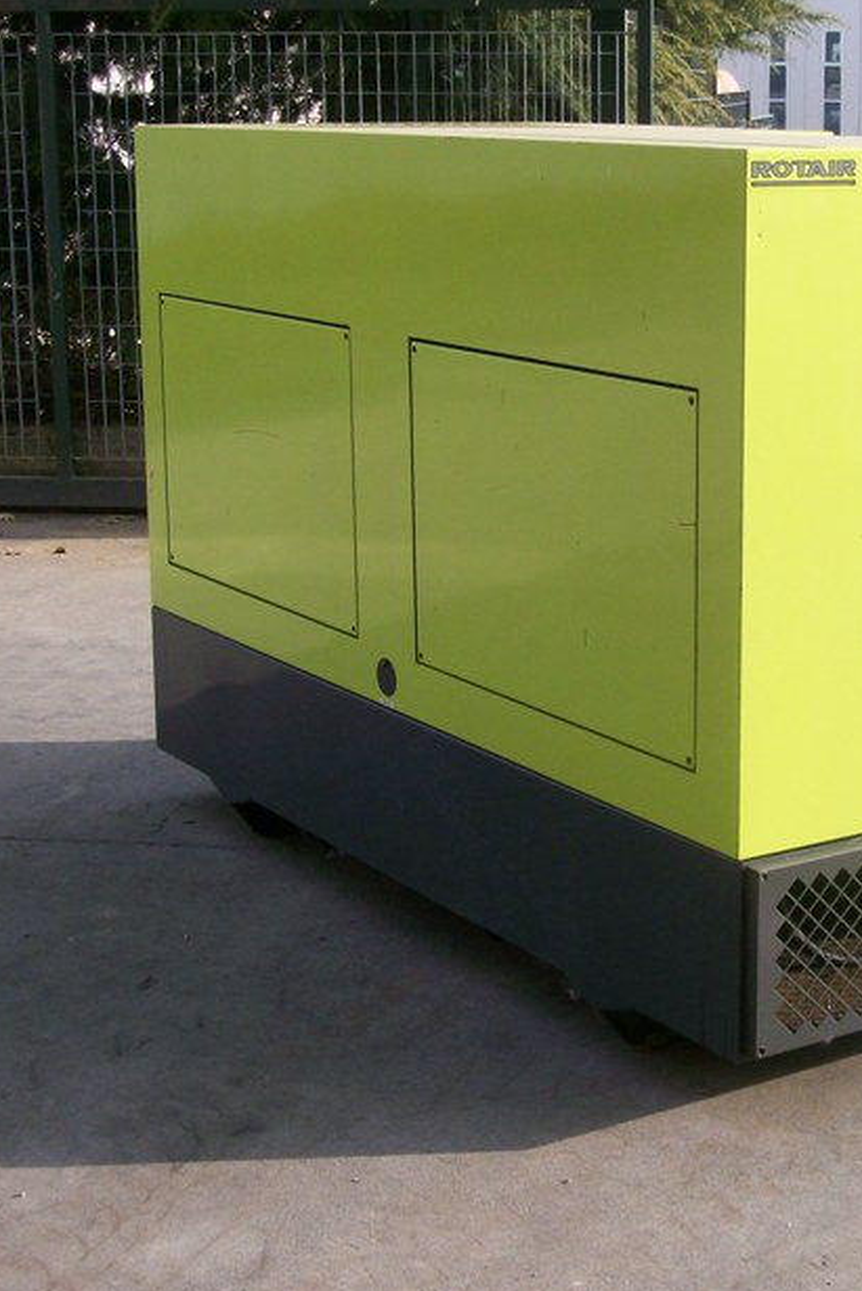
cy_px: 648
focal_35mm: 63
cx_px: 716
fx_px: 2261
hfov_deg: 21.3
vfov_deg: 31.9
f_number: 3
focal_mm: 7.6
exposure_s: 1/493
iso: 80
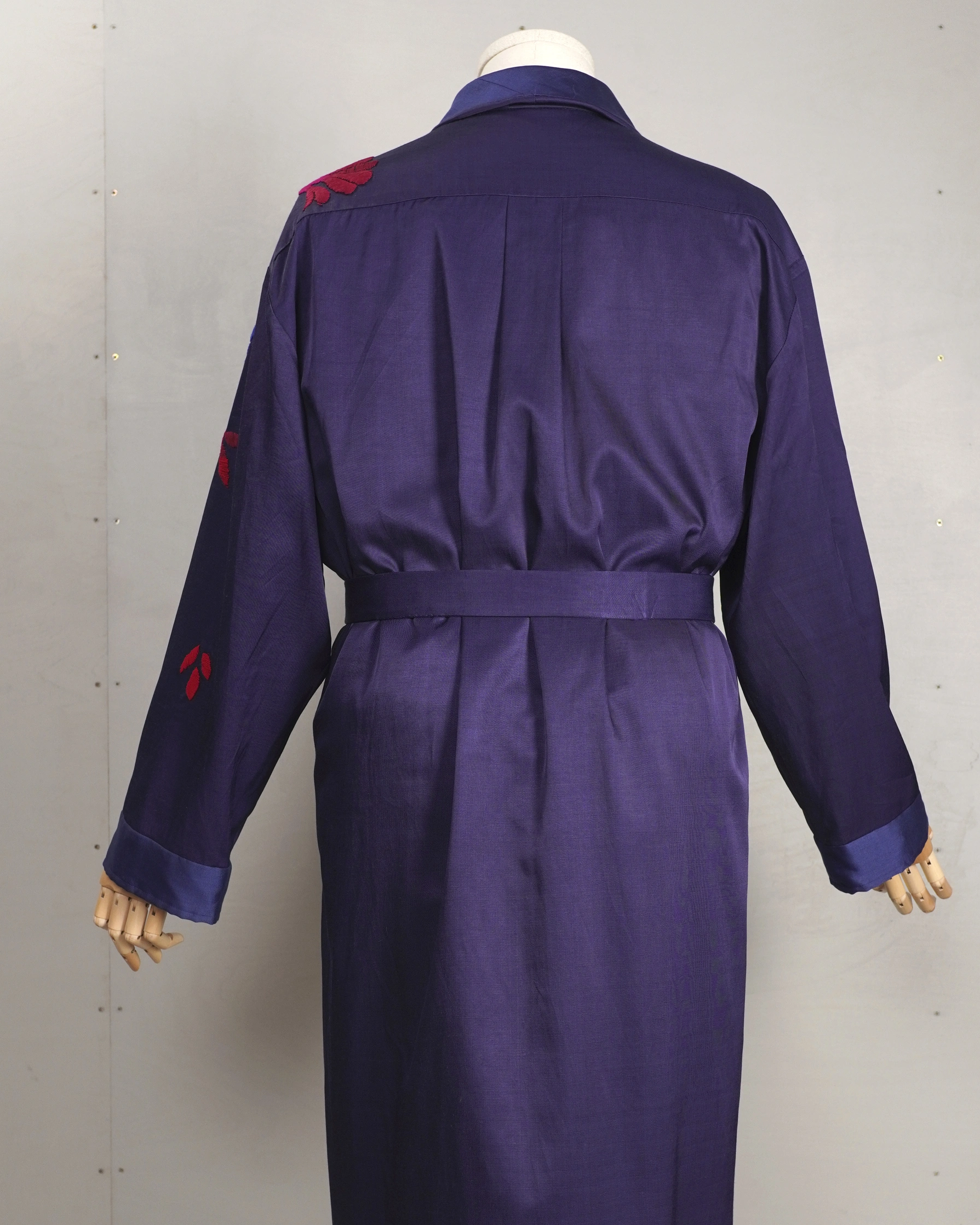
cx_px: 525
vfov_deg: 32.3
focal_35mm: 58
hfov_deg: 26.2
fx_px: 2103
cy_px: 762
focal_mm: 32
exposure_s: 1/80
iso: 400
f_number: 4.5
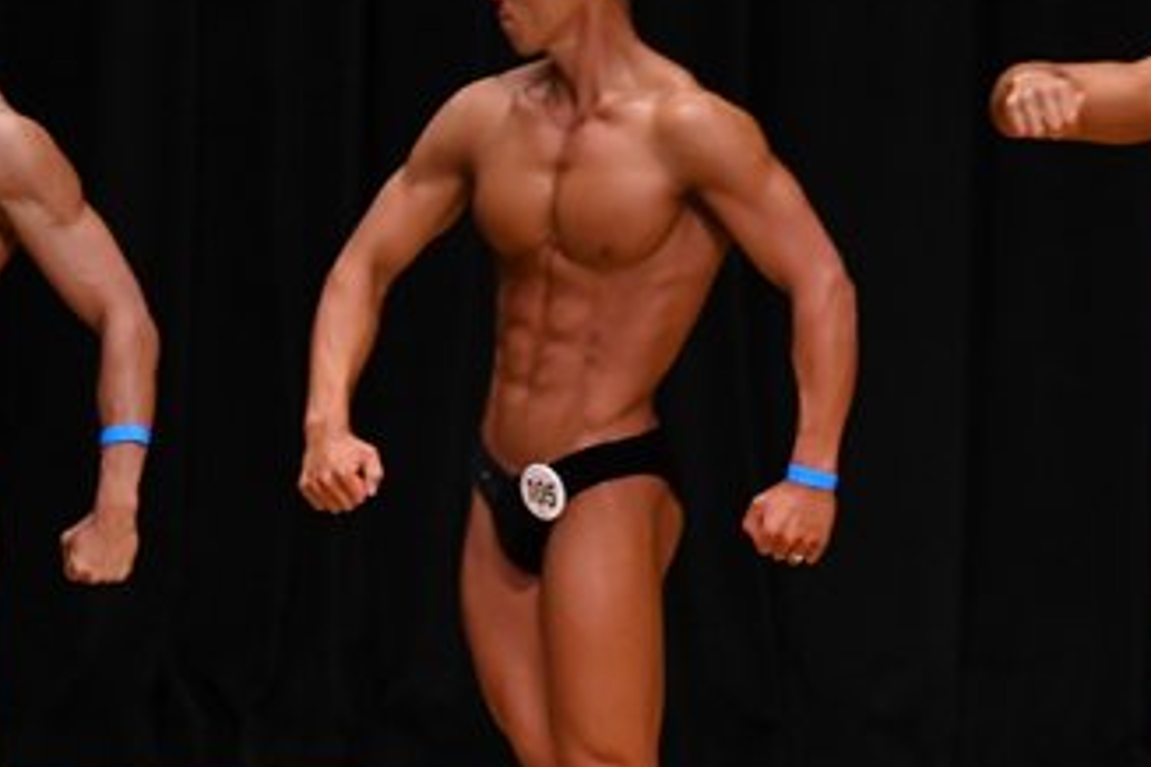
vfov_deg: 2.6
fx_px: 17040
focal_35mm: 533
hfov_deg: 3.9
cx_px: 90
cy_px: 517
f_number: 5.6
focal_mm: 150
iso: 3200
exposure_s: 1/400
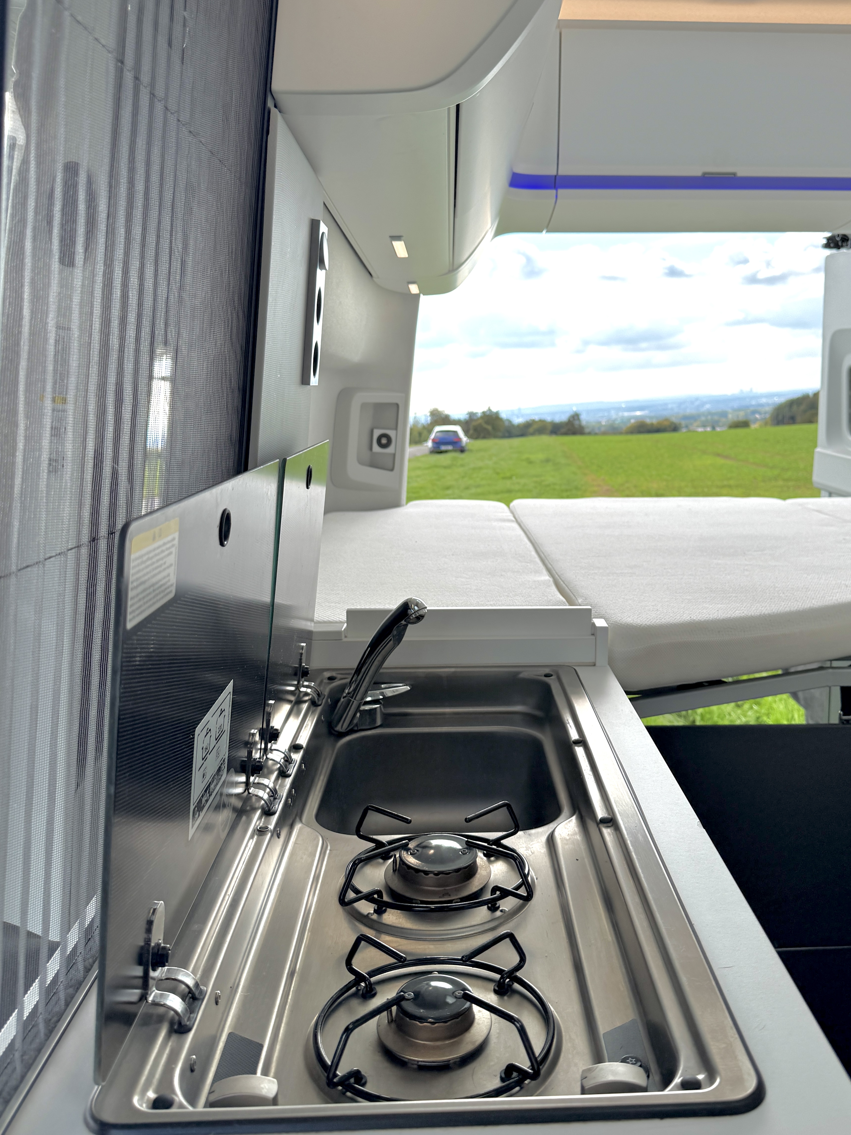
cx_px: 500
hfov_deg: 46.6
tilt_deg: -7.4
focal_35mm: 30
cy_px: 535
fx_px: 983
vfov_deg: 59.9
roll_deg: +3.7
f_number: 1.78
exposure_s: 1/1425
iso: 80
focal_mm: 6.76
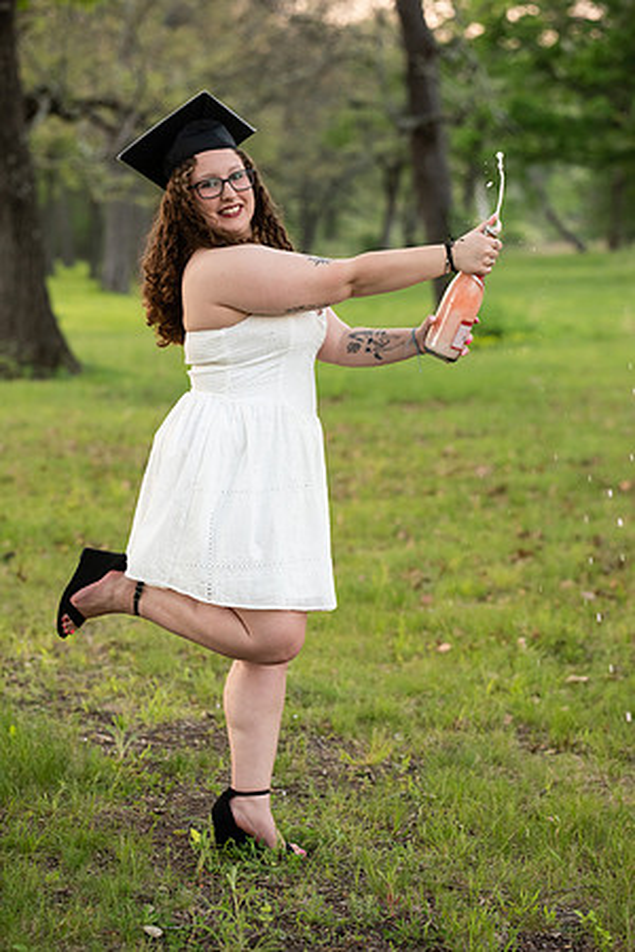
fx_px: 2249
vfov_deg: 23.9
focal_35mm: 85
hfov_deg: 16.1
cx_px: 318
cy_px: 476
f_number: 3.5
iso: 1250
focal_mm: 85
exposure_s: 1/250
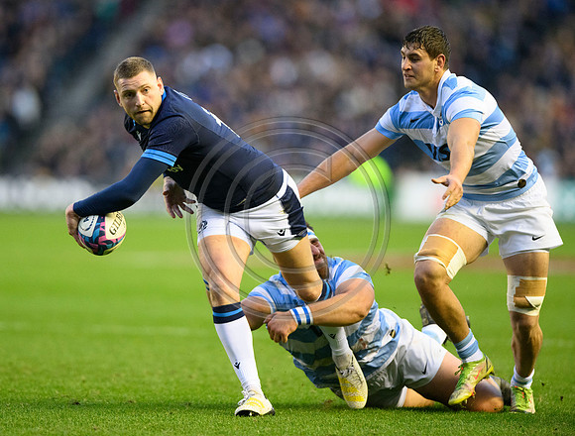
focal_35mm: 475
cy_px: 198
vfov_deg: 3.2
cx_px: 218
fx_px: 7926
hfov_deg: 4.2
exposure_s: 1/1250
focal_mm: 400
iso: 5000
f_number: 3.5
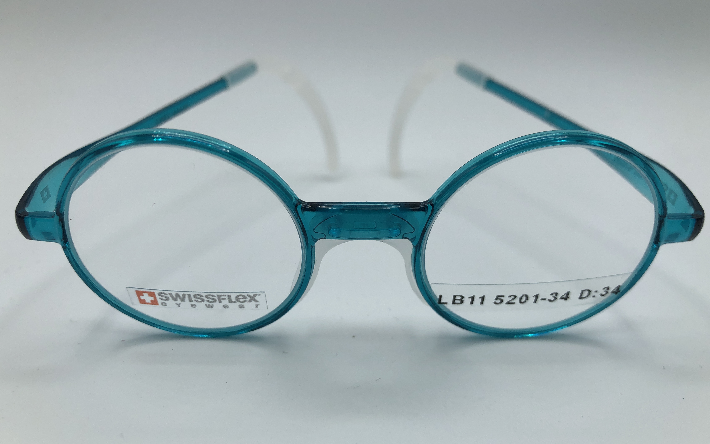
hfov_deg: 62.9
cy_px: 240
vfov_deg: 41.8
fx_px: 580
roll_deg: +0.5
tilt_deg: -17.8
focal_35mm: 30
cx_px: 353
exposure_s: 1/1021
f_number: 1.8
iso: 32
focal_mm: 4
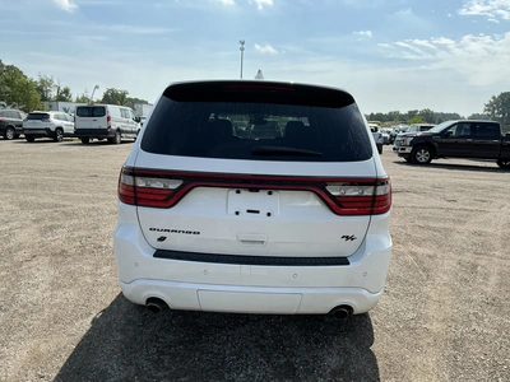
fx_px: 413
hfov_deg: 63.4
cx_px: 255
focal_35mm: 28
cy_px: 191
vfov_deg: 49.7
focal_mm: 3
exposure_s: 1/1786
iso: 25
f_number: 1.8
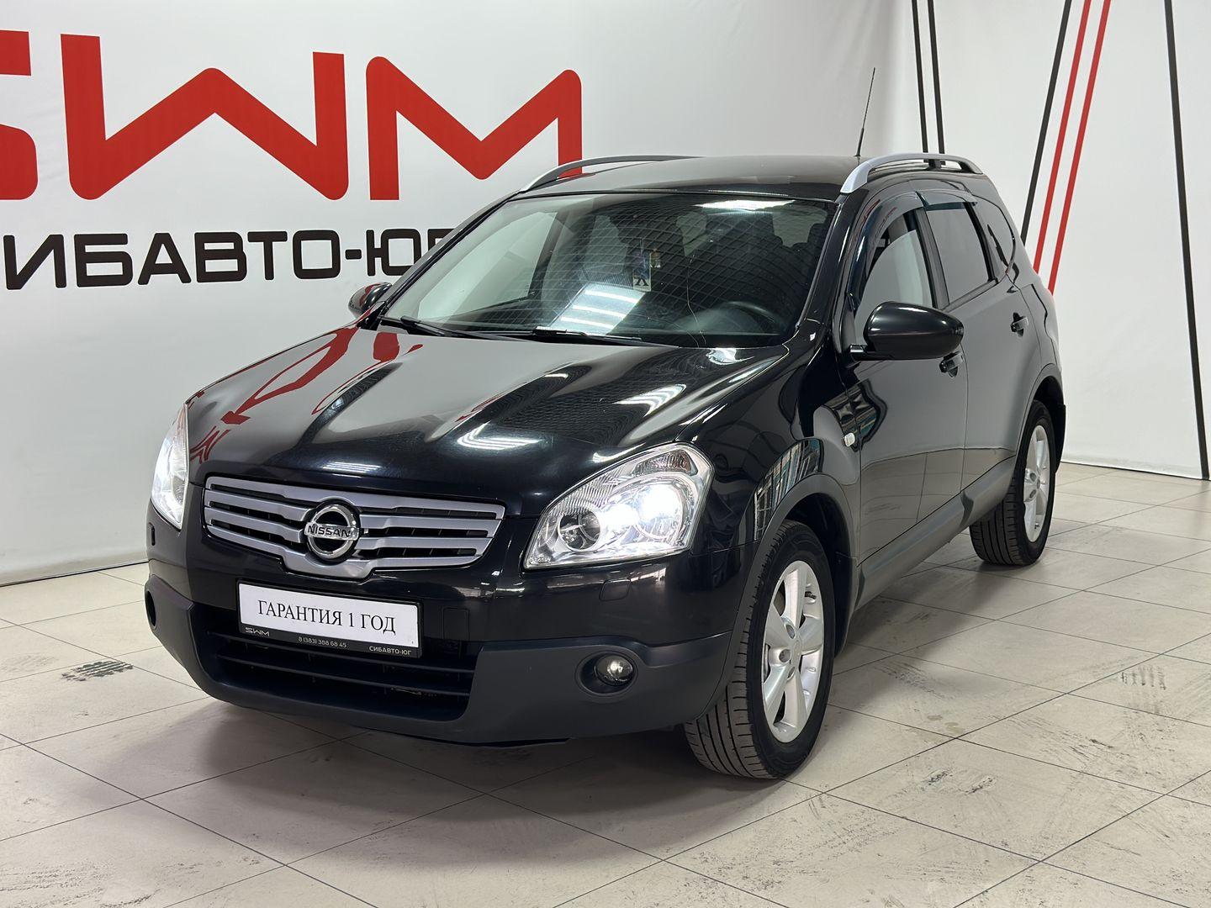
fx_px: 1679
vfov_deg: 30.3
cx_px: 606
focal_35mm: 48
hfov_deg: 39.7
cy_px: 454
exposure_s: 1/100
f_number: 1.78
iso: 100
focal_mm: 6.86
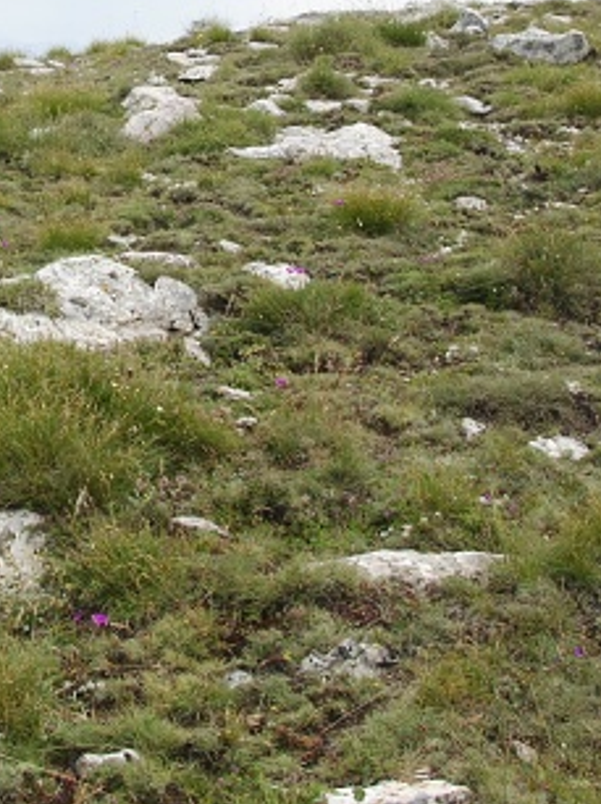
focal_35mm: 68
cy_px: 116
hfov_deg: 20.9
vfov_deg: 27.8
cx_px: 8
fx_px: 1576
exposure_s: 1/100
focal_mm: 18
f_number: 11
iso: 200
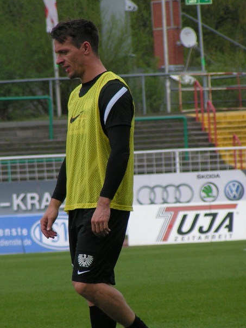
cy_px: 185
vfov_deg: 5.3
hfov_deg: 4.0
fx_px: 3553
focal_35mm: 375
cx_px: 111
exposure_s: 1/640
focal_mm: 43.3
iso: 50
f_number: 3.5
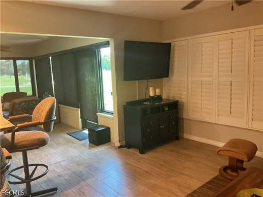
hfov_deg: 61.7
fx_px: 220
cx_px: 132
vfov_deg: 48.2
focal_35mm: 29
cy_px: 98
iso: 200
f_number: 1.8
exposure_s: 1/60
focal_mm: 3
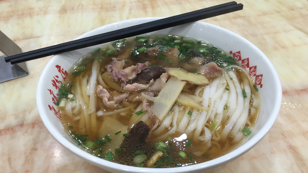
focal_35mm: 32
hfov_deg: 61.0
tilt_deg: -41.5
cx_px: 153
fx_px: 261
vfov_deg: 36.7
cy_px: 88
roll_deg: -0.4
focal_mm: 4.15
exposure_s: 1/30
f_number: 2.2
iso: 80
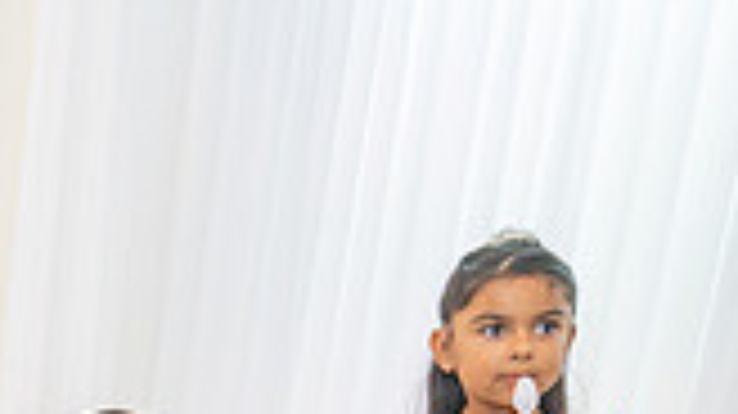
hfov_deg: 20.6
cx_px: -360
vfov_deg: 12.1
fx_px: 1740
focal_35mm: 89
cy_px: 830
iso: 800
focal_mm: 24
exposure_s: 1/160
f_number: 3.2
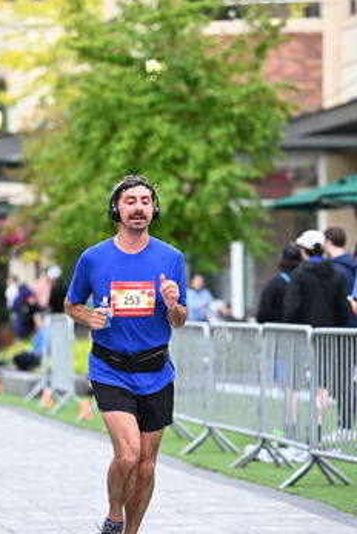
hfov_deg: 6.7
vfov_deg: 10.0
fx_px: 3058
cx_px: 173
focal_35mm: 206
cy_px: 295
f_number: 2.8
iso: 640
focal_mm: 130
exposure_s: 1/1250
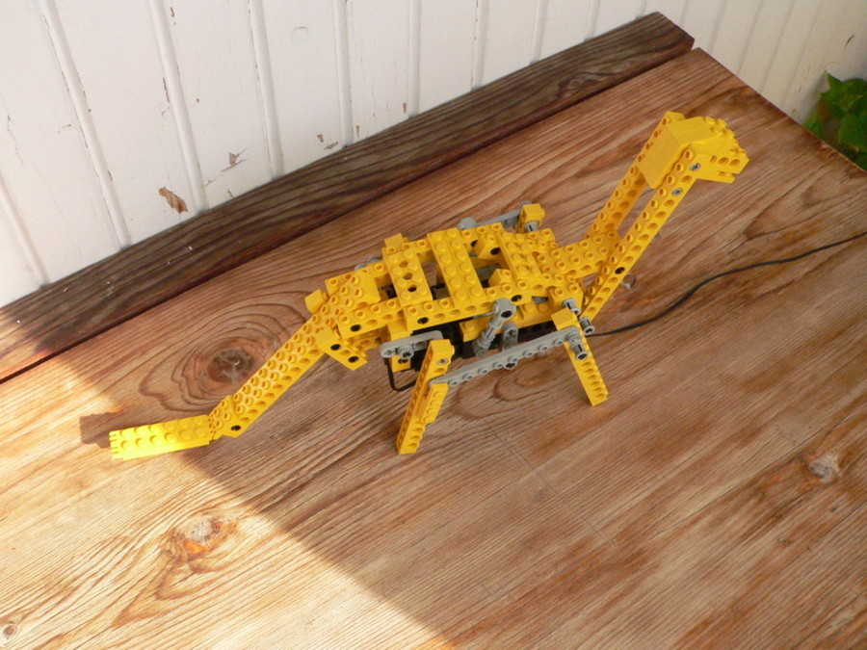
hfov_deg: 51.4
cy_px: 325
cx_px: 434
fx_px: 902
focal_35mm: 36
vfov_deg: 39.7
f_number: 5.6
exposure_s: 1/640
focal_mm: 6
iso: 400
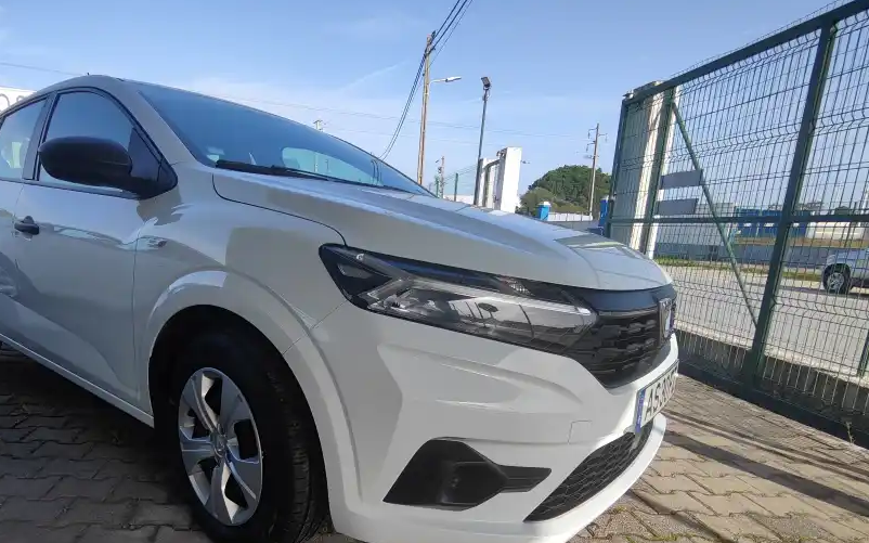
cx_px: 332
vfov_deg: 54.3
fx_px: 521
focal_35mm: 22
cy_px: 344
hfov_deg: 78.4
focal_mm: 2.13
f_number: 2.4
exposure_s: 1/699
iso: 50
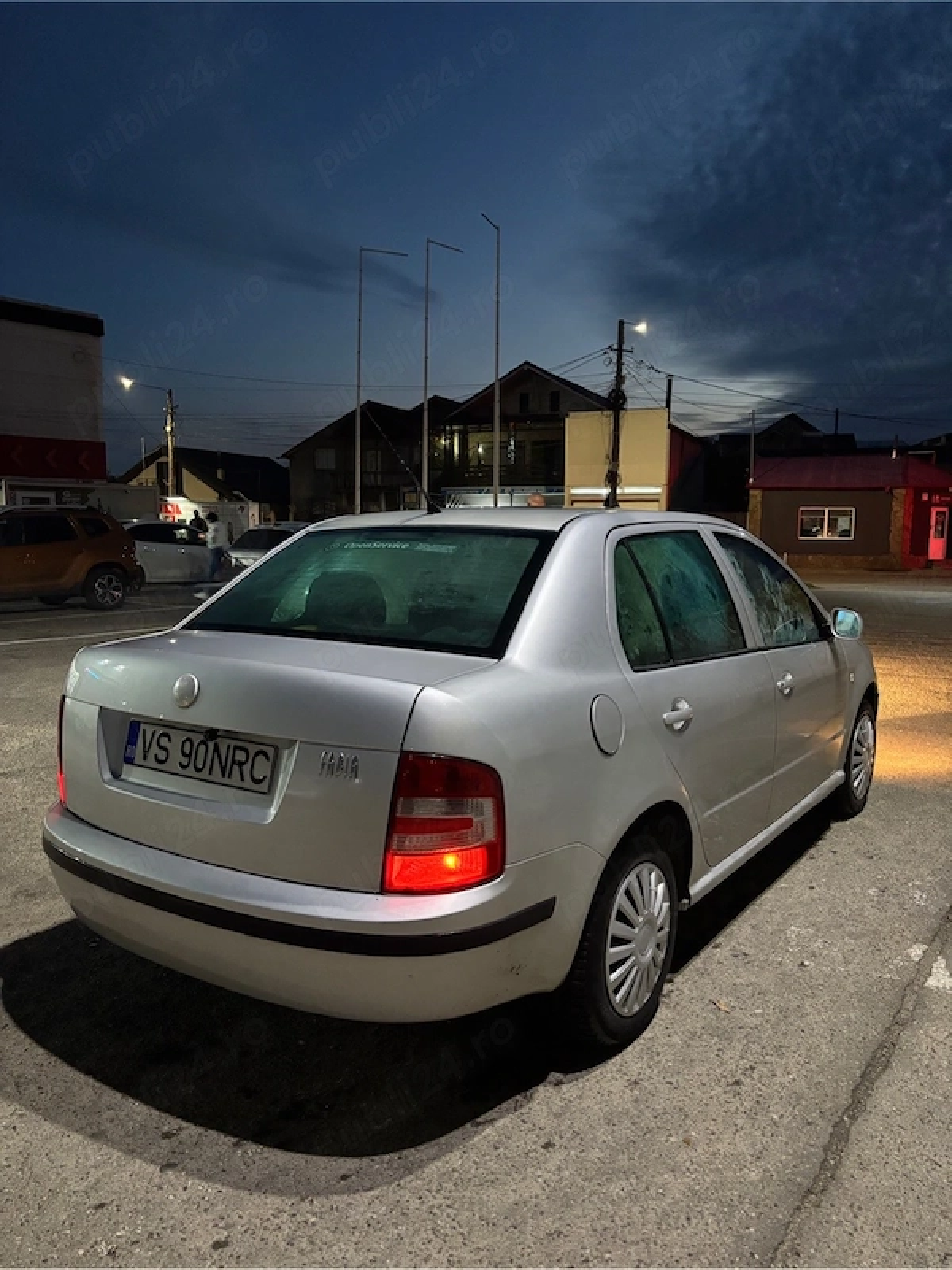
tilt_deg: -6.4
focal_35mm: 26
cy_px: 635
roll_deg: -1.0
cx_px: 476
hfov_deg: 53.1
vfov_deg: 67.3
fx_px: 953
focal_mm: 5.96
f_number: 1.6
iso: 640
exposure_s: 1/25
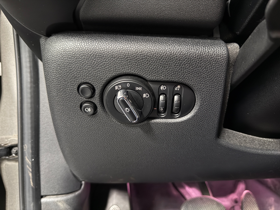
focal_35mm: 24
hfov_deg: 71.6
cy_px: 105
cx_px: 140
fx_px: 194
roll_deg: -0.3
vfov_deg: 56.8
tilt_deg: -3.7
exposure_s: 1/25
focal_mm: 6.76
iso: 1000
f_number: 1.78
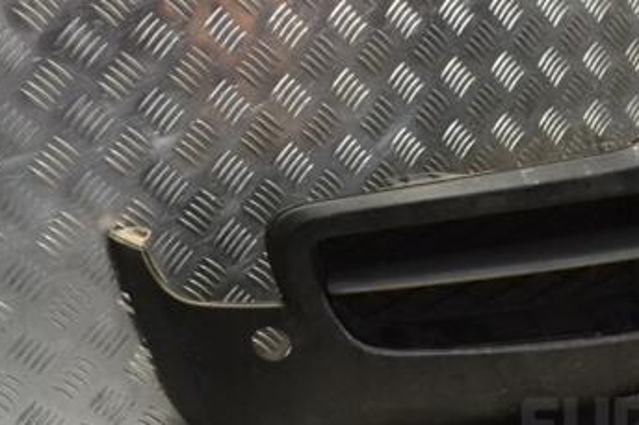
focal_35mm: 68
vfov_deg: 20.0
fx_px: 1206
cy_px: 178
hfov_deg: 29.2
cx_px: 487
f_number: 8
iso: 3200
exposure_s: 1/250
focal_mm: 26
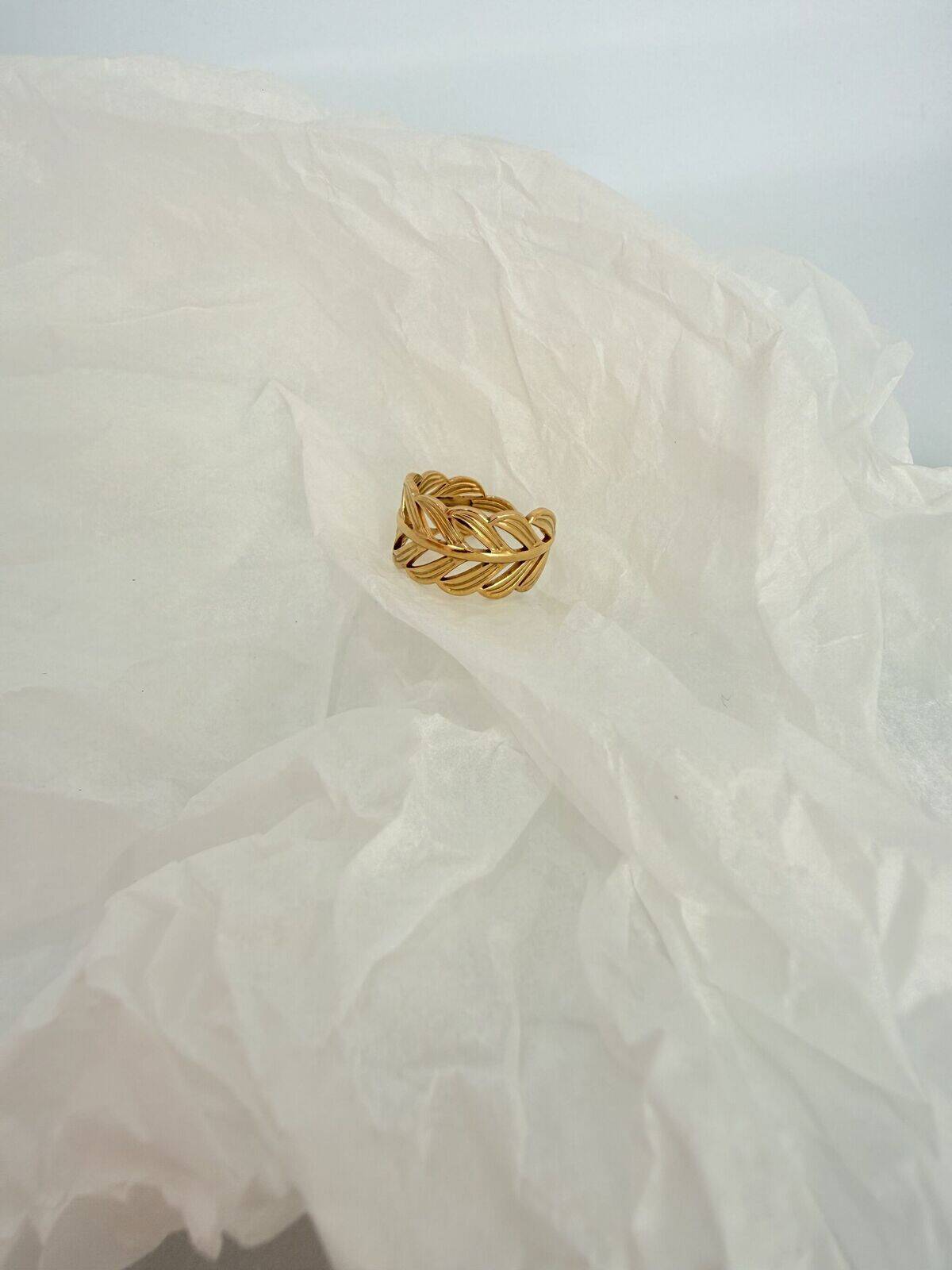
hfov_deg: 56.8
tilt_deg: -41.7
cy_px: 635
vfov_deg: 71.6
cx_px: 476
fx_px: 880
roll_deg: +5.0
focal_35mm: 24
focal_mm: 2.22
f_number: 2.2
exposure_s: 1/287
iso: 40
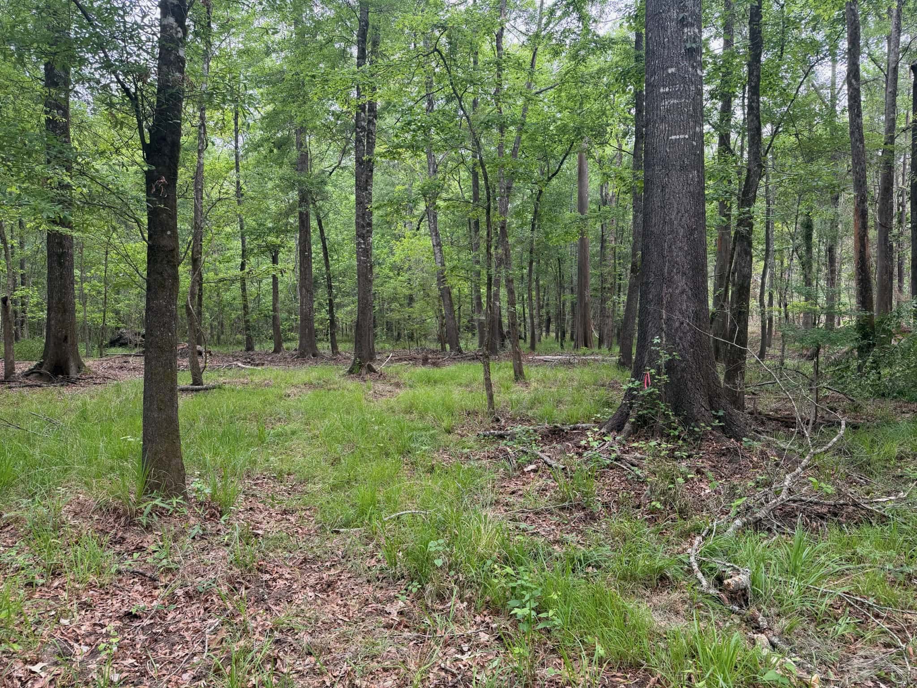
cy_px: 344
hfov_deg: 71.6
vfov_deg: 56.8
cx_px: 458
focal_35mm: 24
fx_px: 636
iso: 100
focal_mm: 6.8
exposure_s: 1/181
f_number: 1.8
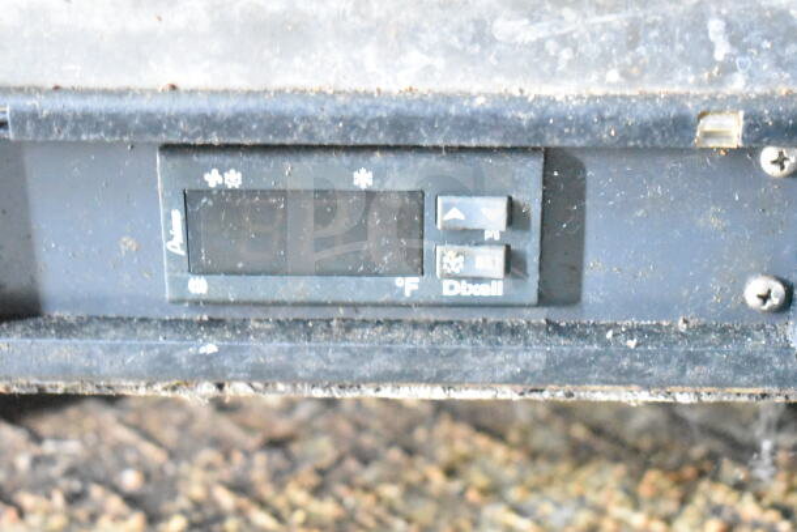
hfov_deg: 28.1
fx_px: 1594
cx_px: 398
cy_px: 266
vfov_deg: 18.9
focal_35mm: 72
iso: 25600
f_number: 5.3
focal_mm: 48
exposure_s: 1/5
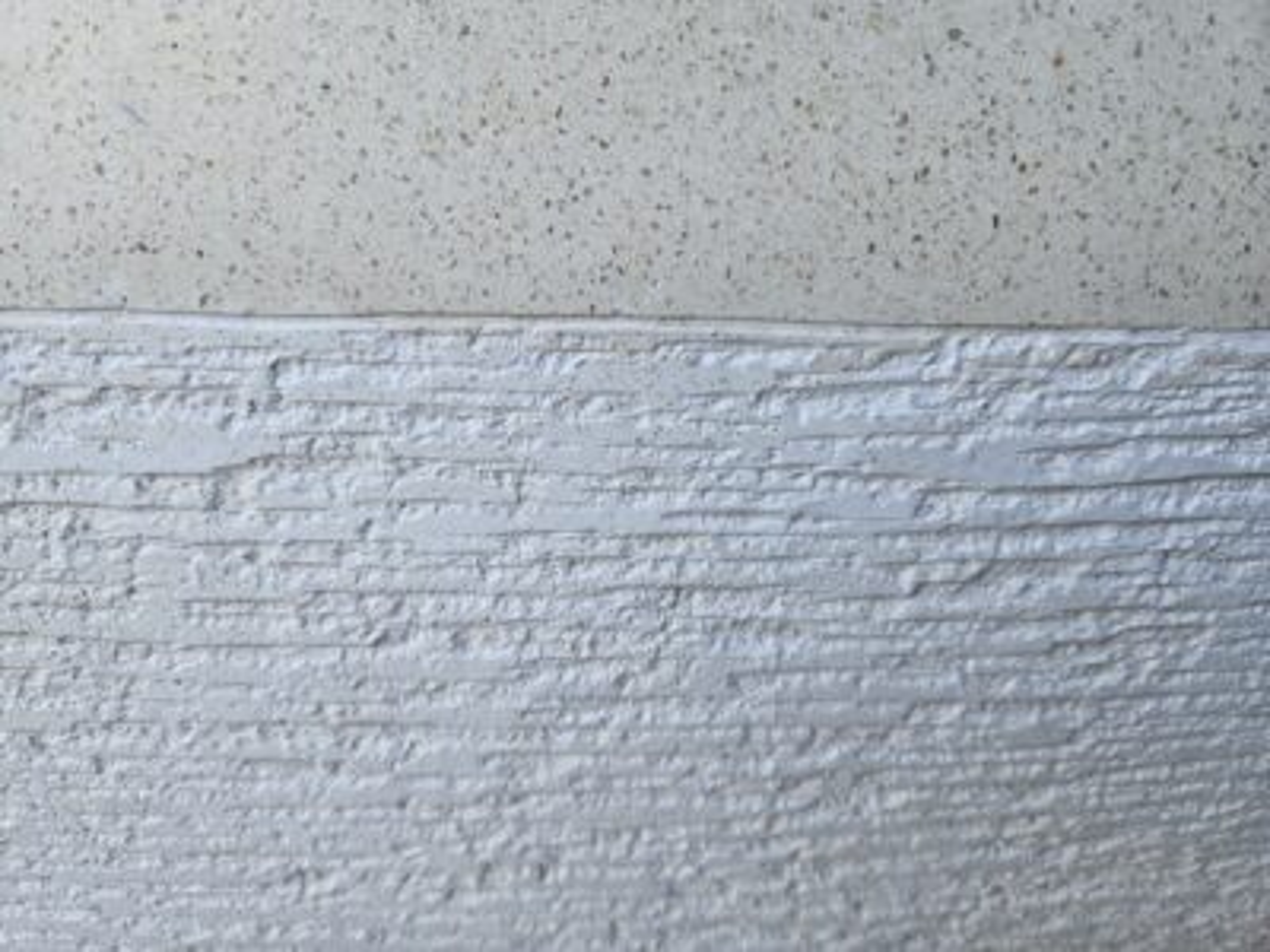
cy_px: 476
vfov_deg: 58.9
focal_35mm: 23
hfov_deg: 73.9
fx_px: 844
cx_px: 635
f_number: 1.8
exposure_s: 1/180
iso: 32
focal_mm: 5.4
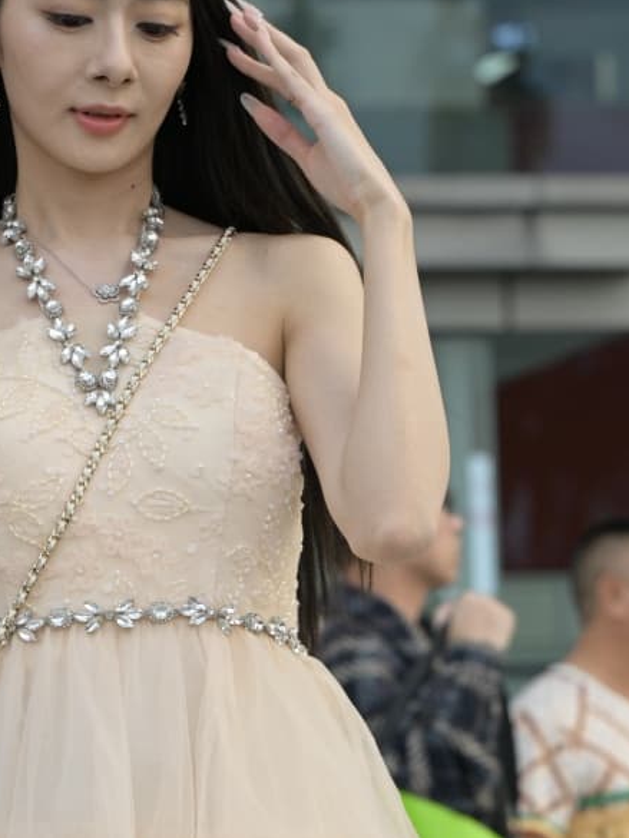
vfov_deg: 9.4
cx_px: 234
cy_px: 1137
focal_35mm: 207
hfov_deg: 7.2
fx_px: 5013
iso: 320
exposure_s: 1/400
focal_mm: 70
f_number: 4.5
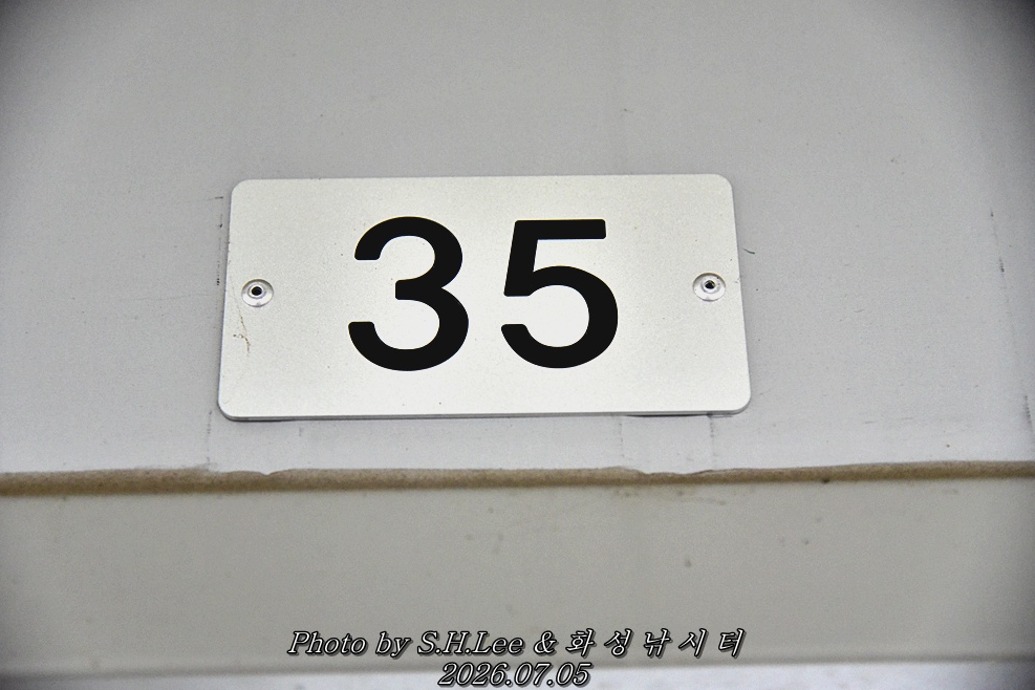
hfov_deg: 28.5
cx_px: 514
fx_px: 2041
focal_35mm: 71
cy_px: 344
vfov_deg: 19.2
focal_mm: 70
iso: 3200
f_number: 4
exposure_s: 1/1250
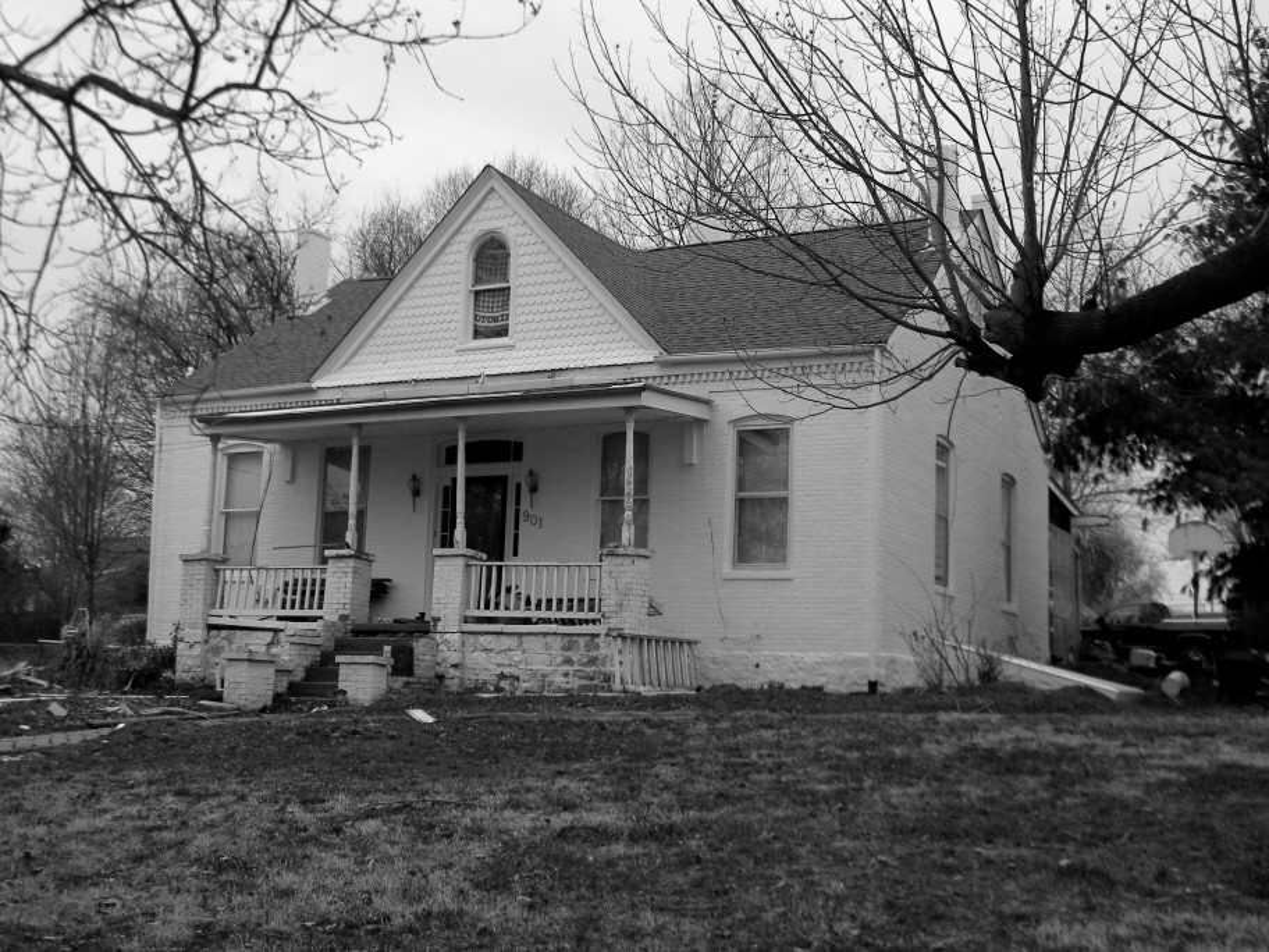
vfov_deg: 35.1
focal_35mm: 41
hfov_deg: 45.8
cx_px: 634
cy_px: 476
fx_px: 1503
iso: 80
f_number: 3.8
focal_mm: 7.3
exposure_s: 1/235
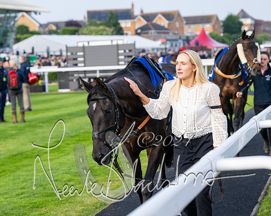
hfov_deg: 18.9
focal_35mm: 102
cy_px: 100
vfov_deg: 15.1
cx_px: 120
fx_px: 815
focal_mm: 82
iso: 400
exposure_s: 1/1000
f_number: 4
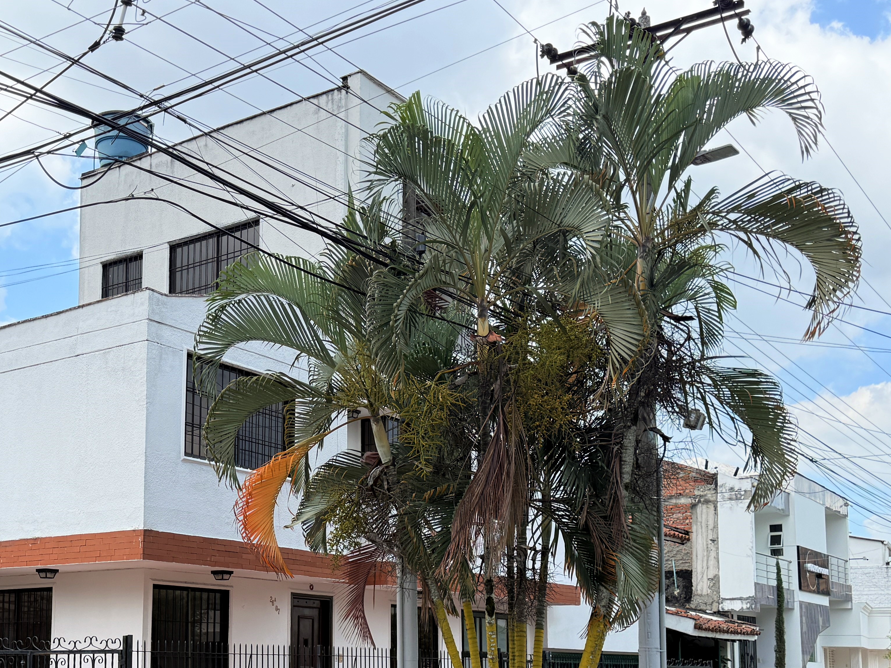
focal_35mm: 45
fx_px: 1158
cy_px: 515
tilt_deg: +7.0
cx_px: 264
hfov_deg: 41.3
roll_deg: -0.5
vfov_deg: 31.5
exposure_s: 1/3425
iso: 100
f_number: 1.78
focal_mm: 6.76
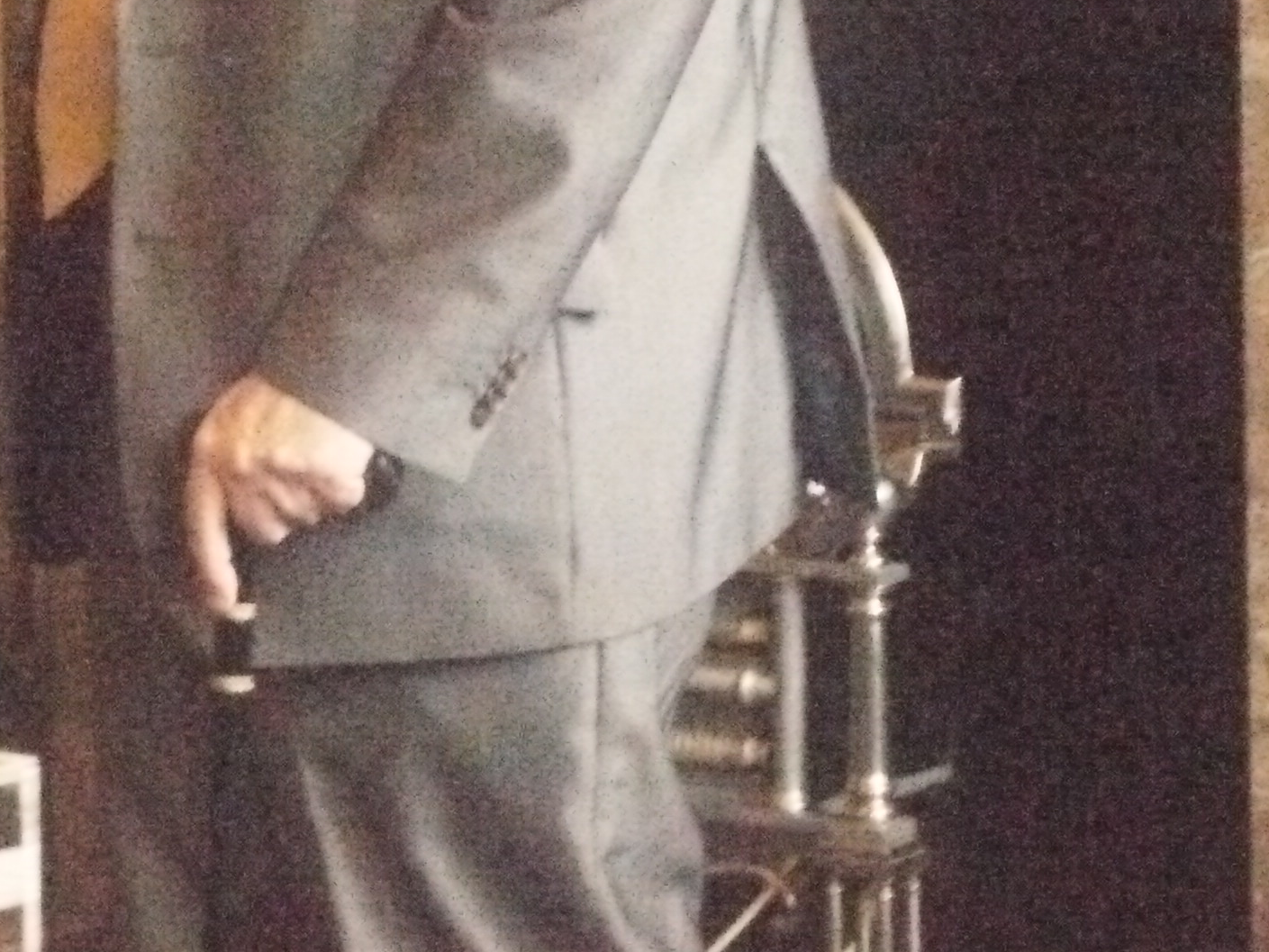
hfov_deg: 12.3
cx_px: -8
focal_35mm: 159
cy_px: -305
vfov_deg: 9.2
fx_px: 5829
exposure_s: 1/20
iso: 6400
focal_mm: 28
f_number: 16
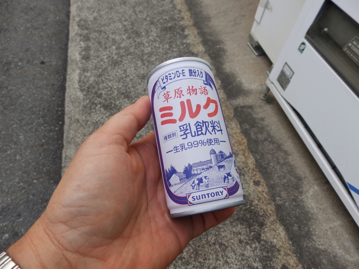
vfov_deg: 61.1
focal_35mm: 22
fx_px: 228
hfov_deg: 76.4
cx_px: 180
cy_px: 134
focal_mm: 4
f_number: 3.4
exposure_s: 1/40
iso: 80
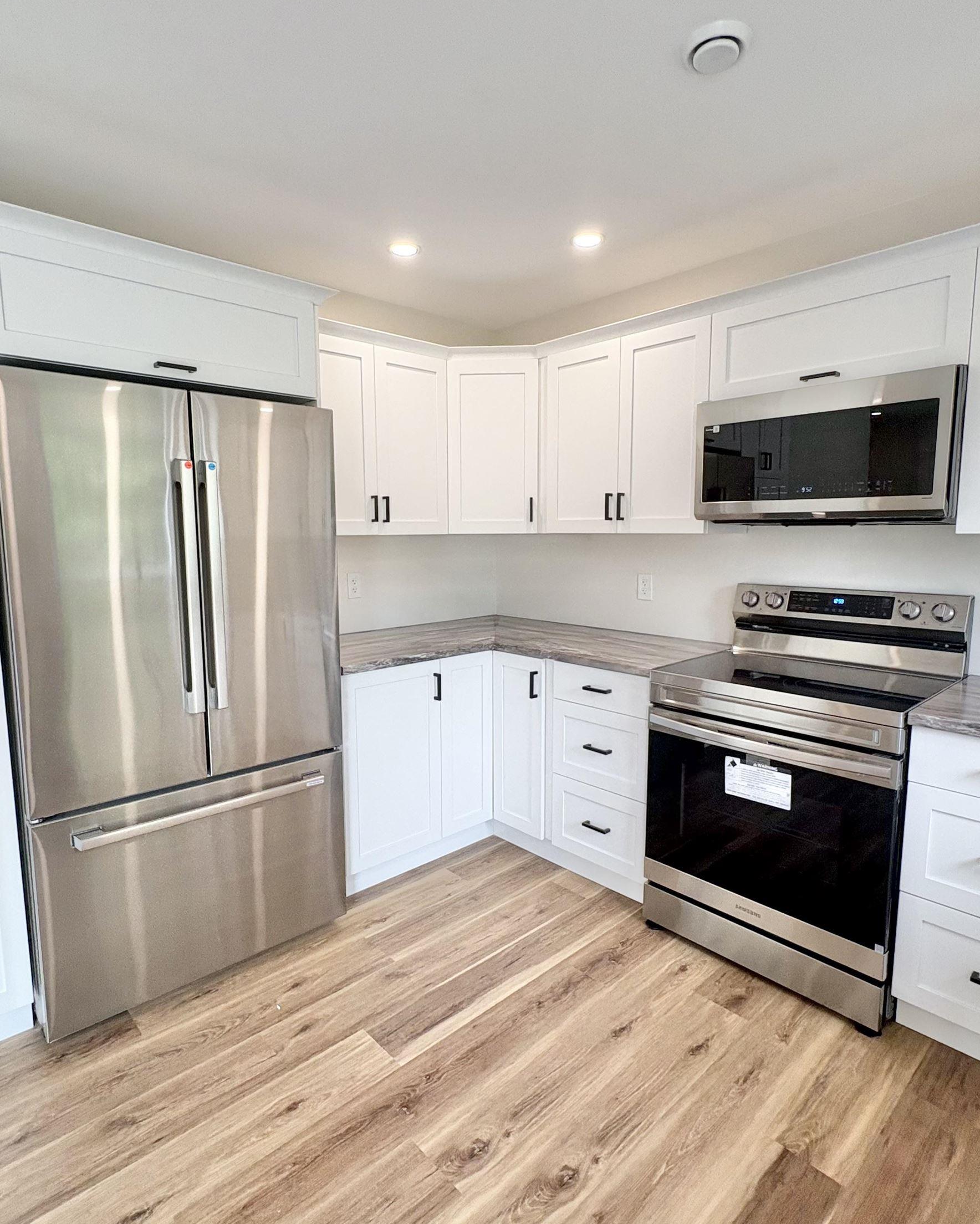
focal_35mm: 19
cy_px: 614
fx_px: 689
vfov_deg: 83.3
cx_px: 479
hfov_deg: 70.9
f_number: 2.2
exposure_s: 1/120
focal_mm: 2.22
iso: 80
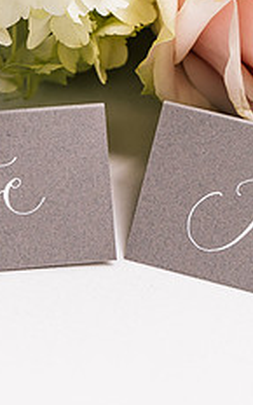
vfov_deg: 11.0
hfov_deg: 6.9
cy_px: 106
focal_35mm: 191
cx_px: 131
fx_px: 2107
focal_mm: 75
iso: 800
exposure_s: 1/200
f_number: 4.5
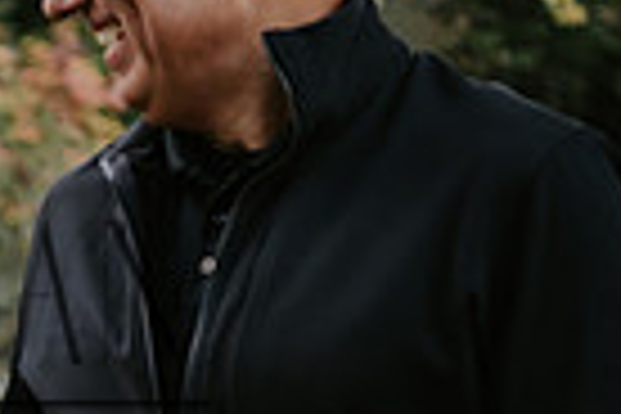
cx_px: -504
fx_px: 2536
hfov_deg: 12.7
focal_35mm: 147
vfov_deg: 9.3
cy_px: 333
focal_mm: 35
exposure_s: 1/500
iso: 400
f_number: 1.8
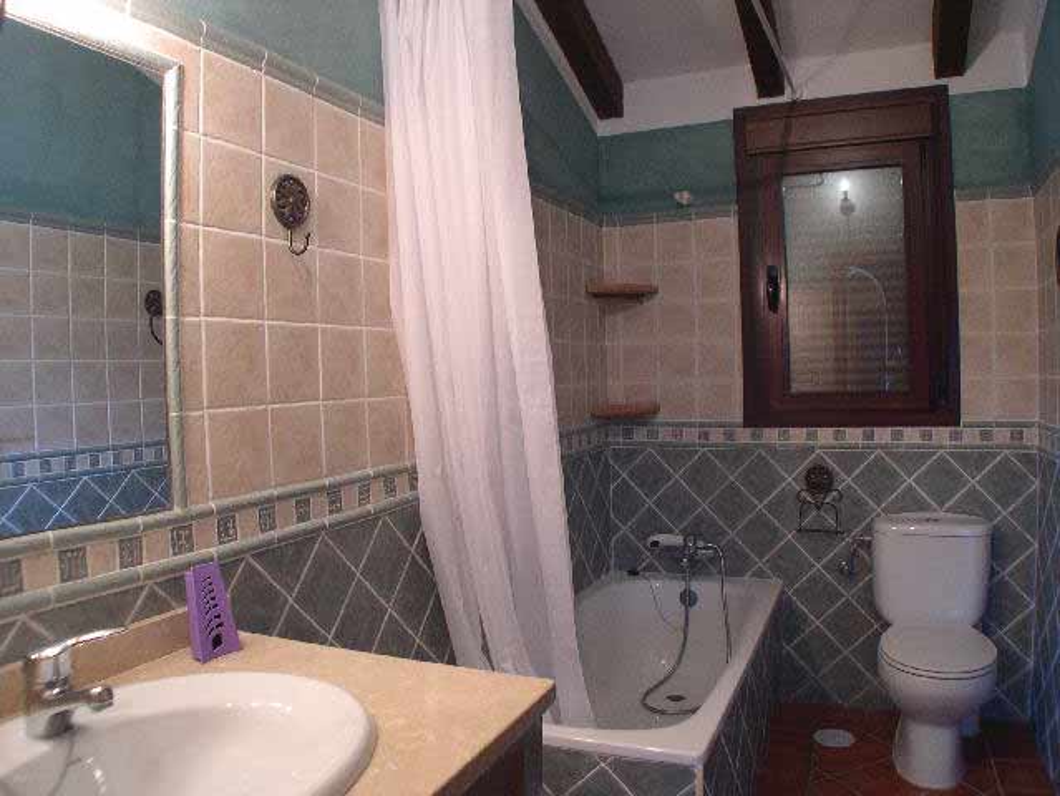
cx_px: 530
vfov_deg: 37.8
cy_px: 398
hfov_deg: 49.0
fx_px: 1164
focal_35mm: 38
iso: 228
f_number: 2.8
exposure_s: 1/4.6
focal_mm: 8
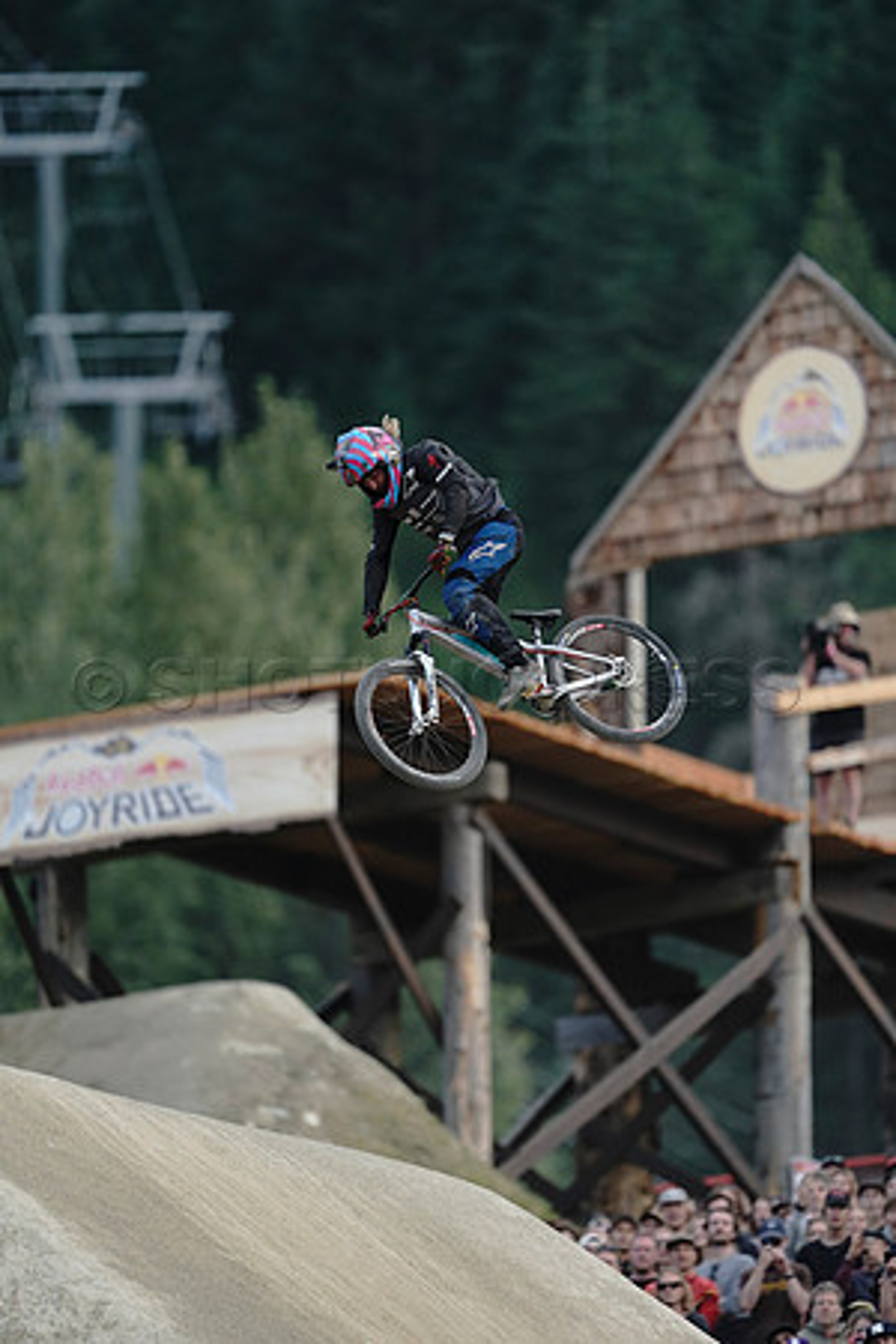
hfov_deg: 2.3
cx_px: 448
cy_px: 672
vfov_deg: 3.4
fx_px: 22398
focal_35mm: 600
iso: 1600
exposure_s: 1/1600
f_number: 4
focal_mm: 600
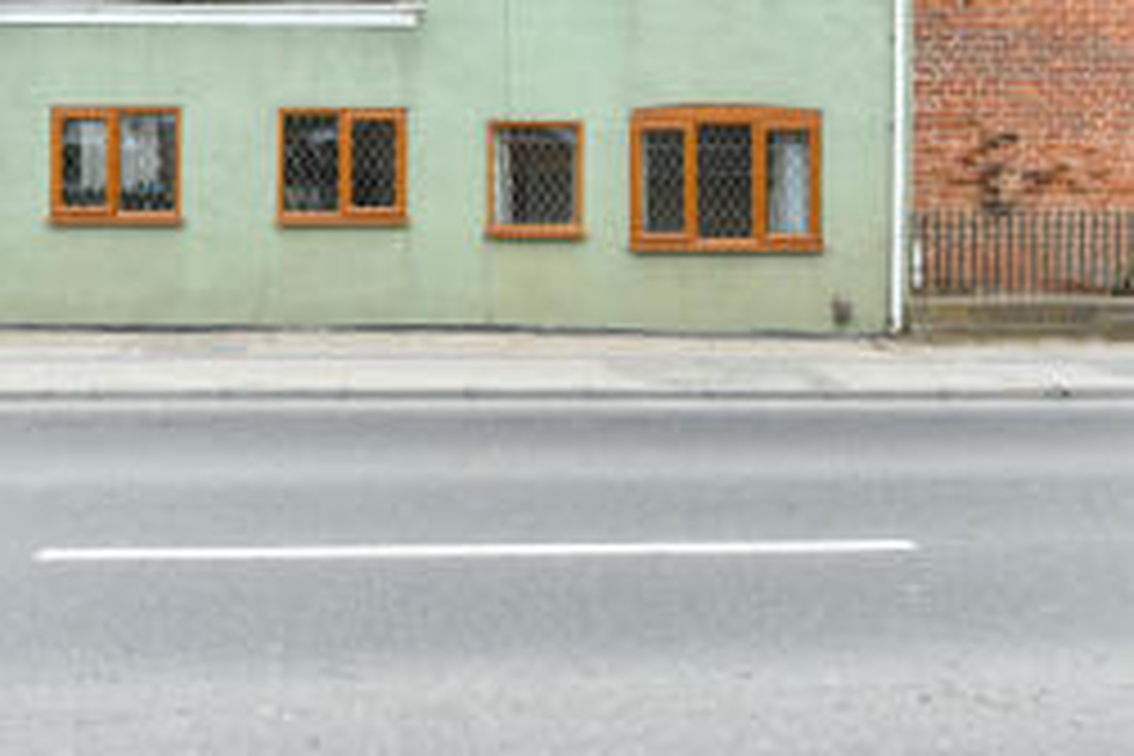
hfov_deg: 54.3
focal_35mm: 34
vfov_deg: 36.8
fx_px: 1071
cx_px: 346
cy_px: 101
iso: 200
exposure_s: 1/200
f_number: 6.3
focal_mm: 18
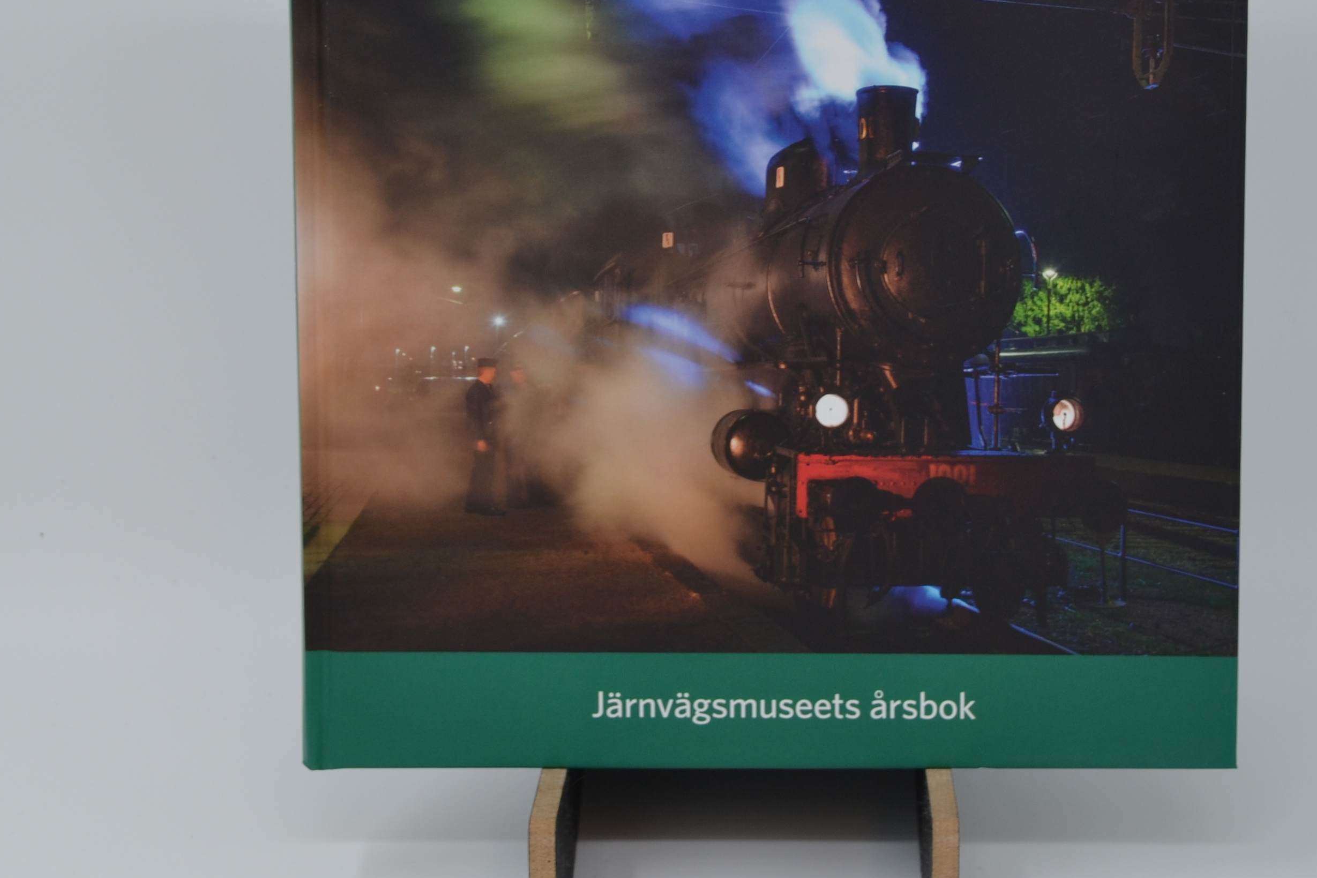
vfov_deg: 15.2
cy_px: 352
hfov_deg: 22.6
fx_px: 3292
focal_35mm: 90
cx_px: 742
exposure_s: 1/125
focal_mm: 32
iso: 125
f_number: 5.6
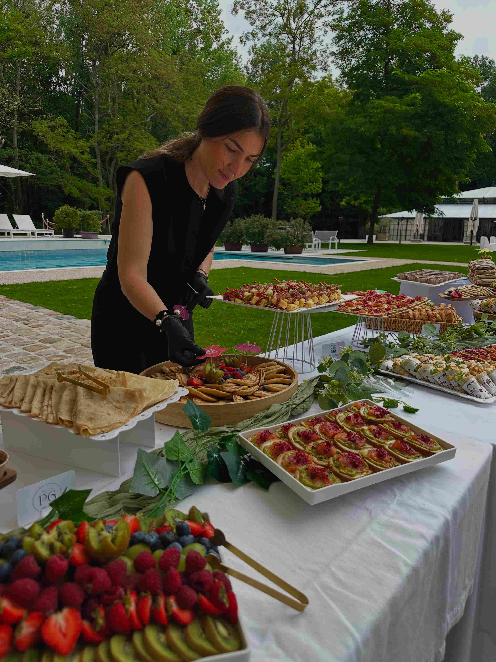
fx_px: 459
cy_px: 331
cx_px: 248
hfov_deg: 56.8
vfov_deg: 71.6
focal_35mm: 24
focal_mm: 6.86
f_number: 1.78
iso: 80
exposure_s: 1/1412
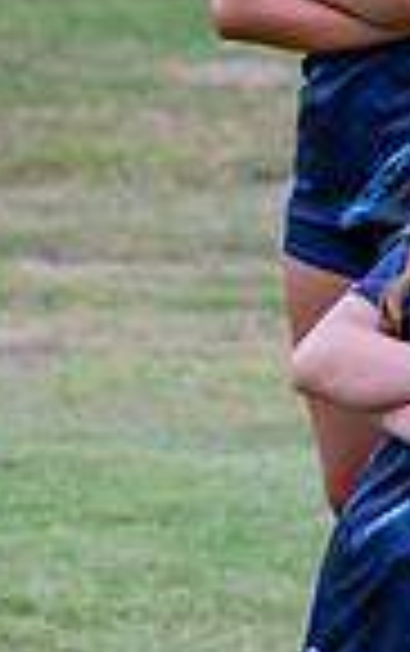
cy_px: -27
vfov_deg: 7.9
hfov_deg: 5.0
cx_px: 619
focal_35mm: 263
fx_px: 4688
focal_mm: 50
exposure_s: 1/250
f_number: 2.2
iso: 500
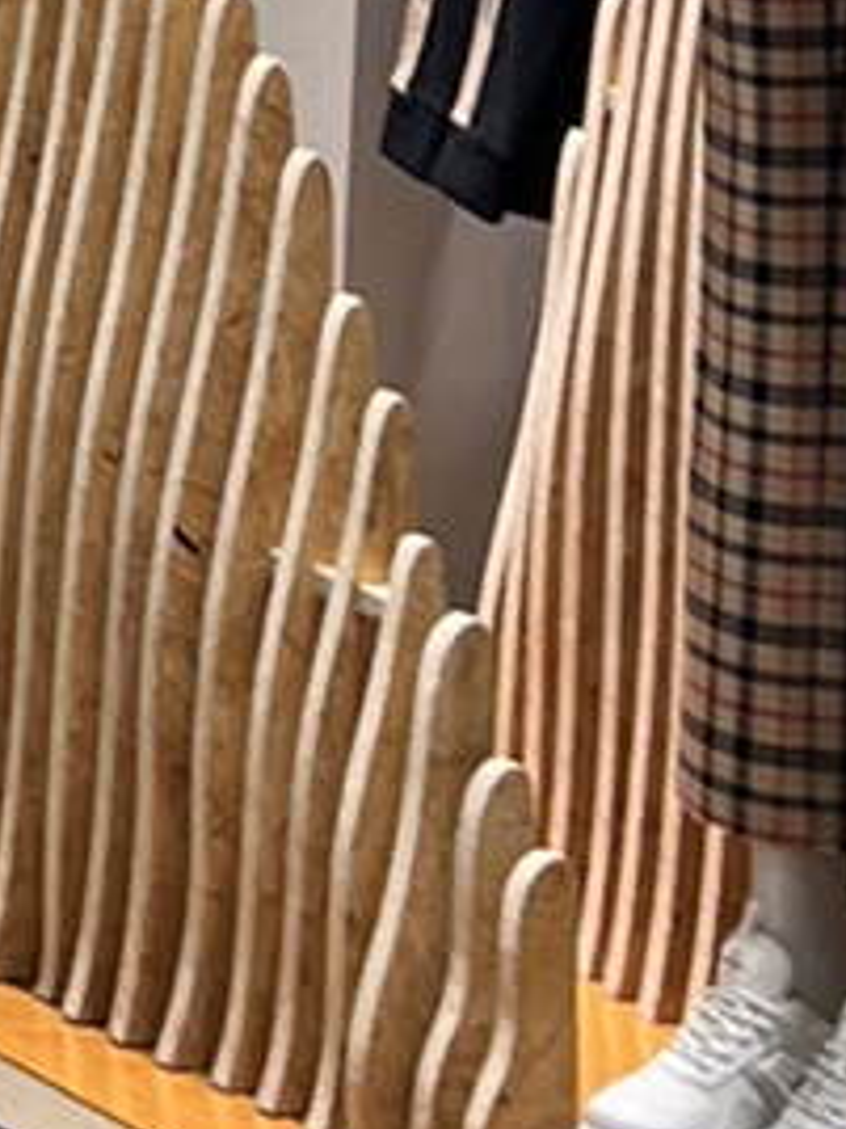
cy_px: -1913
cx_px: -1069
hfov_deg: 7.3
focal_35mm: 194
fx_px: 6322
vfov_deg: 8.9
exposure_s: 1/142
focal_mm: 5.7
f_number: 1.5
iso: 32
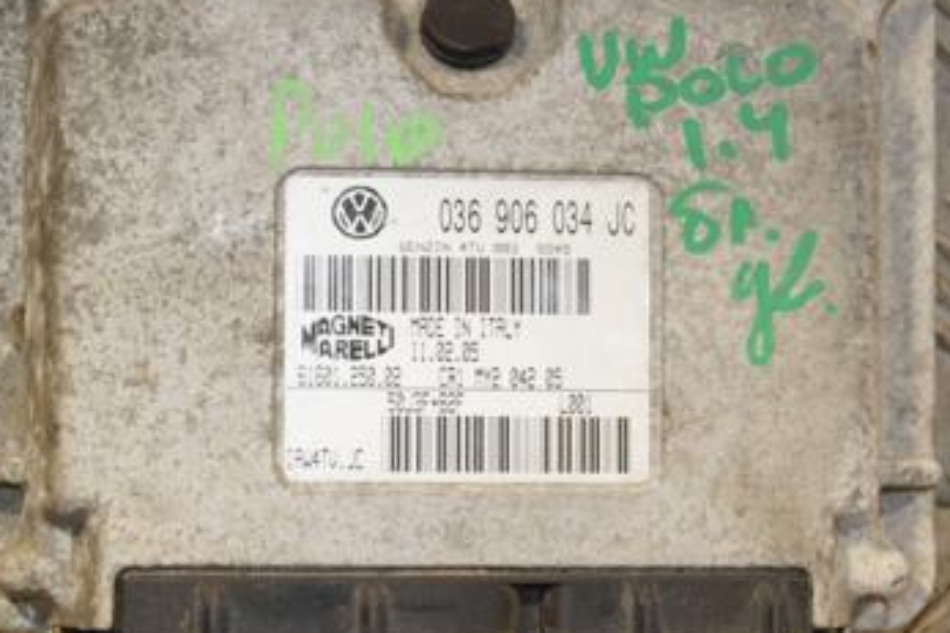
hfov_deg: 18.8
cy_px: 343
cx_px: 520
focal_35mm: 109
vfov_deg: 12.6
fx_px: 2875
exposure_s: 1/200
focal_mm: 42
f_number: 6.3
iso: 800
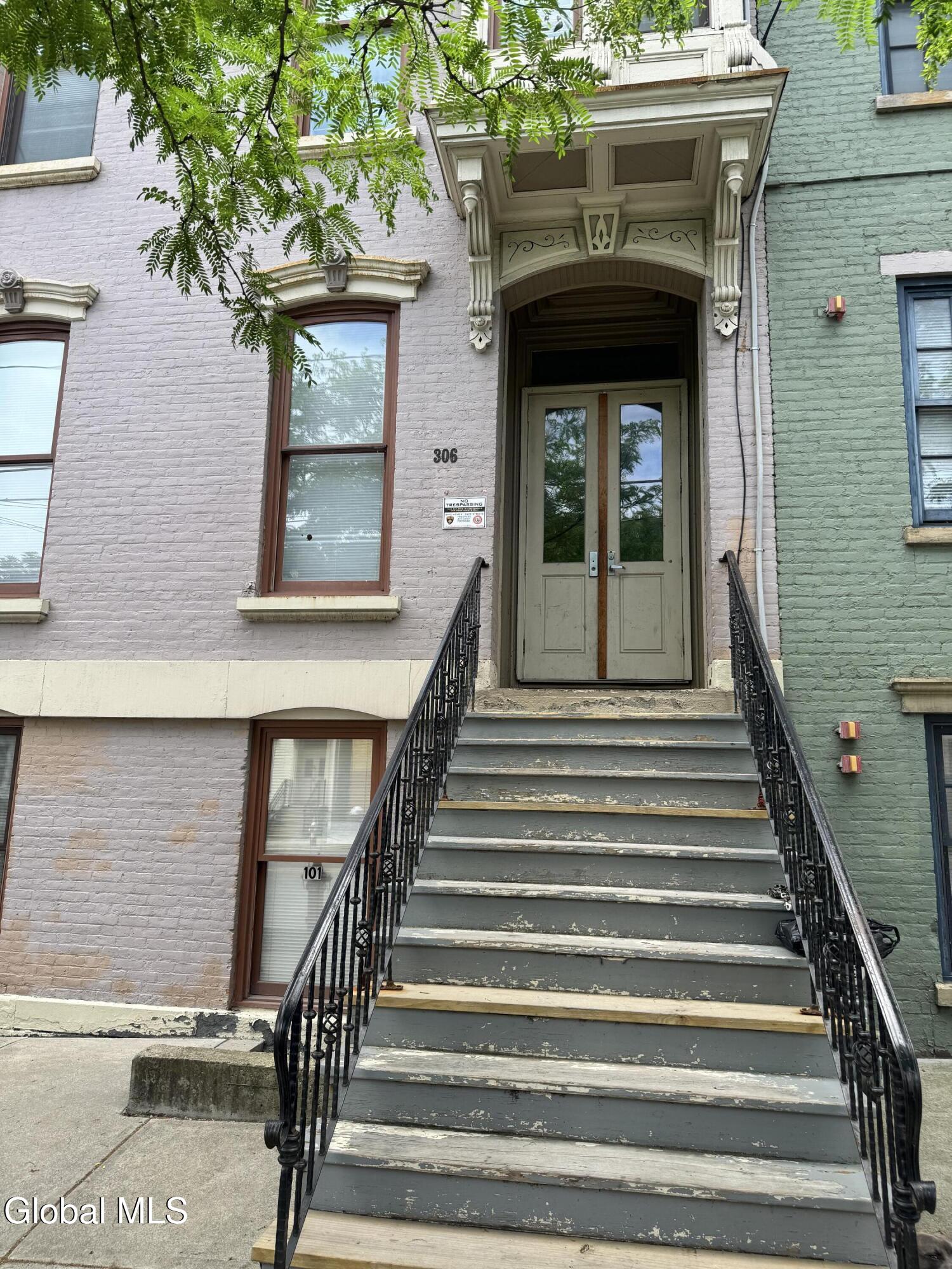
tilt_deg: +10.9
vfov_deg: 71.6
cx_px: 476
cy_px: 634
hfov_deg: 56.8
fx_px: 880
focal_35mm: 24
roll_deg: -0.9
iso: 80
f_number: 1.78
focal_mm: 6.76
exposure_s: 1/1112
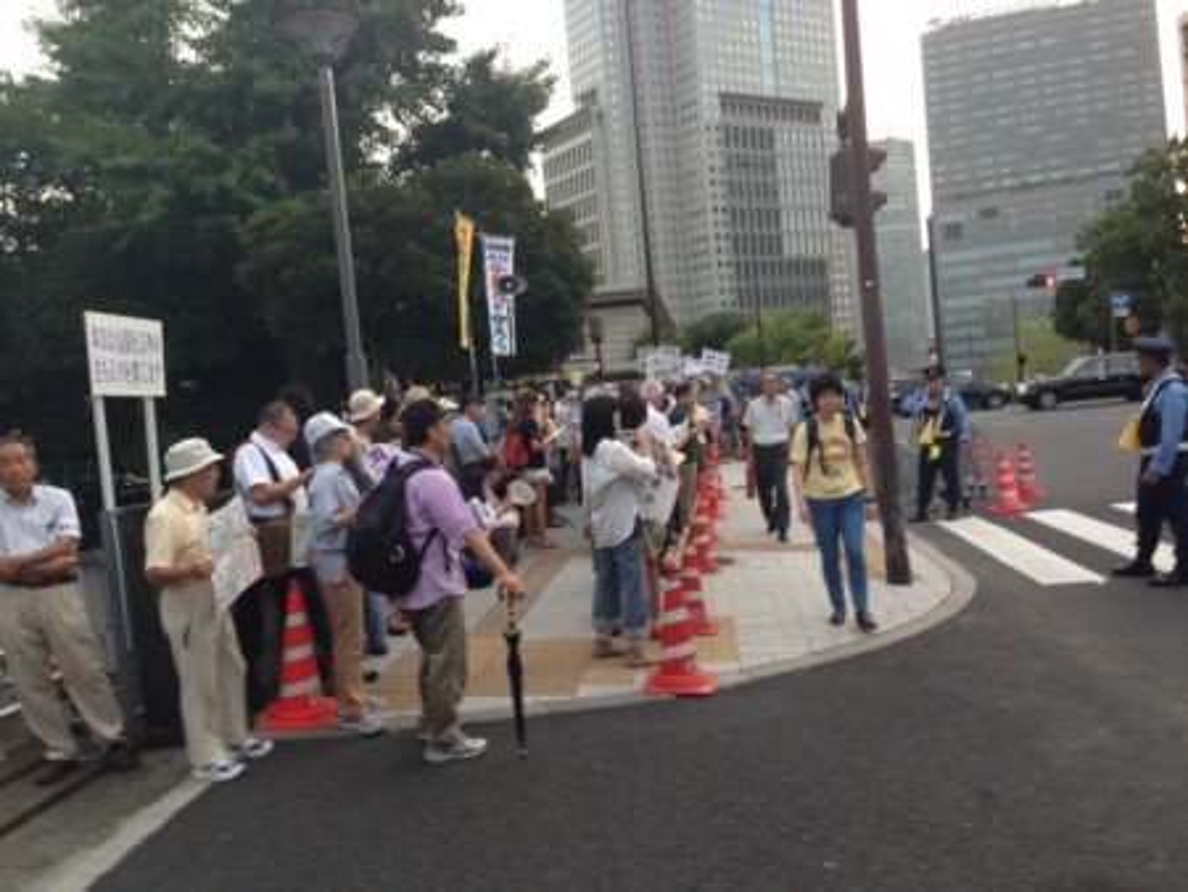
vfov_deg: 43.0
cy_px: 446
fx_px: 1133
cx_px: 594
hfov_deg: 55.3
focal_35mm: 33
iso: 50
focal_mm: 4.13
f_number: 2.4
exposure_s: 1/121
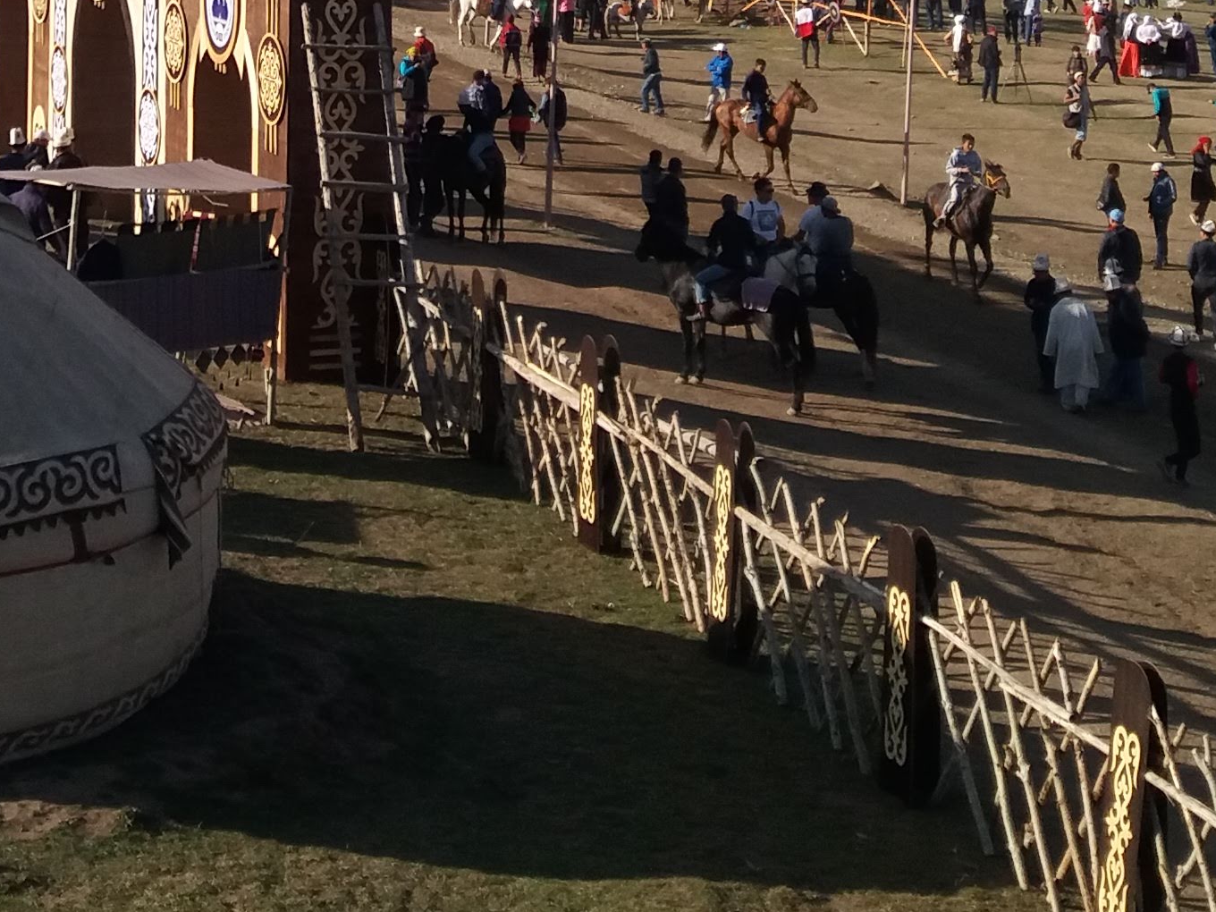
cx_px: 323
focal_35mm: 85
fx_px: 2986
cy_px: -255
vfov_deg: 16.5
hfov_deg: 22.8
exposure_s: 1/1301
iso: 64
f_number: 1.9
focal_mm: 3.7
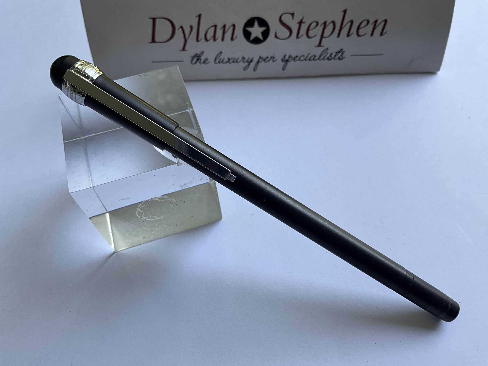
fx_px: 409
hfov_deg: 61.7
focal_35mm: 29
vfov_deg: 48.2
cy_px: 183
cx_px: 244
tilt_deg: -58.0
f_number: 1.8
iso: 20
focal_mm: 3
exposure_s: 1/122
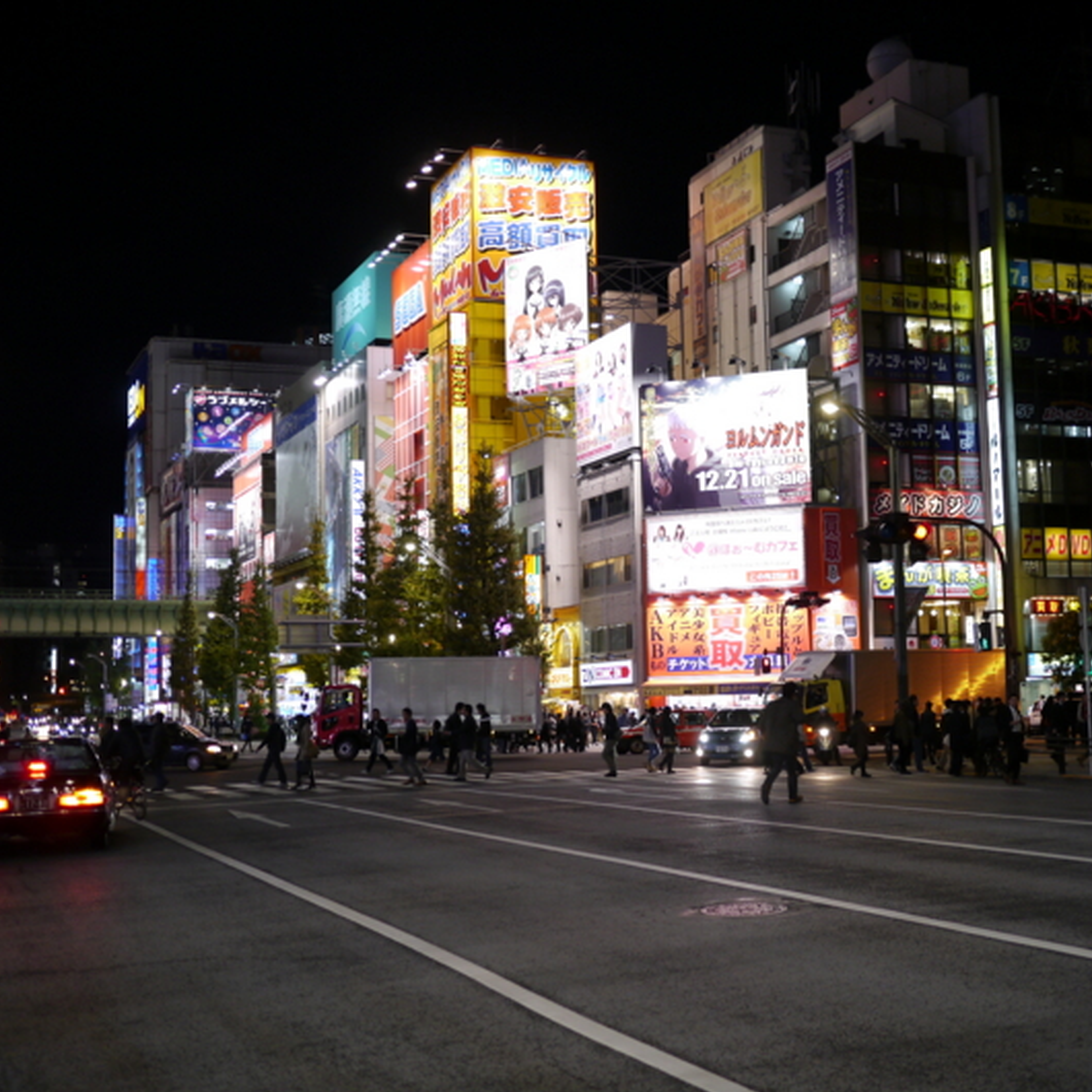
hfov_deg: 35.2
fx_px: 1713
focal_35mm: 48
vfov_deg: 35.4
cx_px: 663
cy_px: 542
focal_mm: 20
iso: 250
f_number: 1.7
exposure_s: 1/60
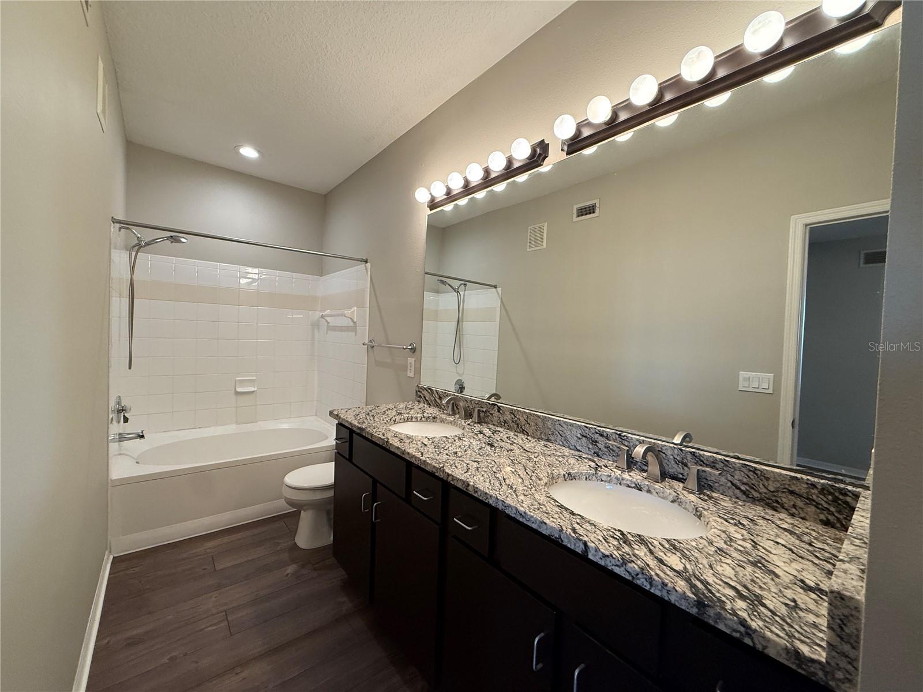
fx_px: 373
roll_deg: -1.8
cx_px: 462
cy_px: 346
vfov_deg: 85.7
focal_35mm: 14
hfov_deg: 102.1
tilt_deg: -2.0
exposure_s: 1/120
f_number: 2.2
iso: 200
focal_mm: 2.22
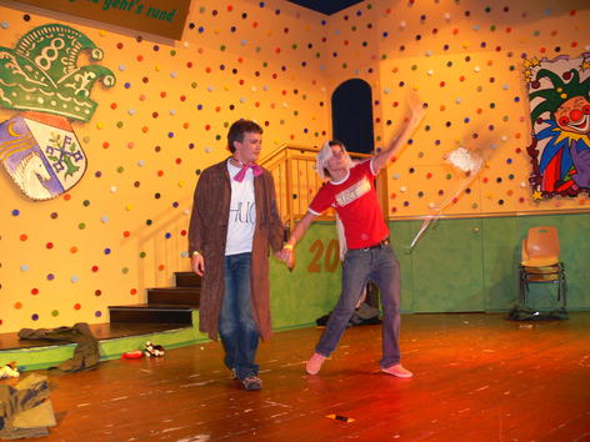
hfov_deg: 52.6
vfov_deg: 40.7
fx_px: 597
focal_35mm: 35
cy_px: 221
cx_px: 295
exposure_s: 1/30
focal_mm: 7.4
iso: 100
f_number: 2.8
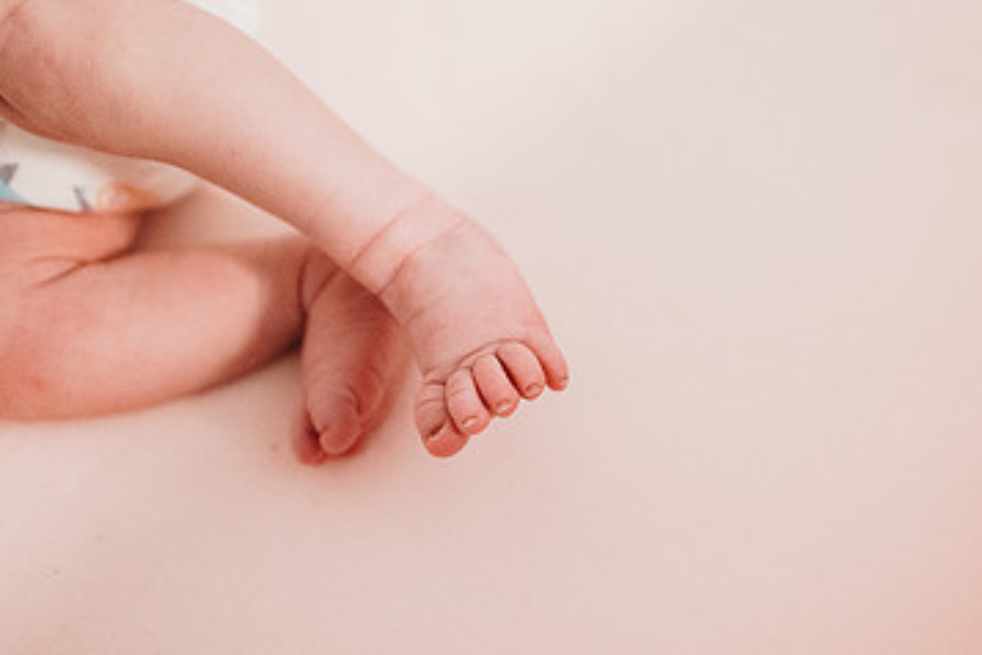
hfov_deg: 48.4
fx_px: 1064
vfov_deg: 34.2
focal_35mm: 39
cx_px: 685
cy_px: 373
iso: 1600
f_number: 2.2
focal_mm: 24
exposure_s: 1/160
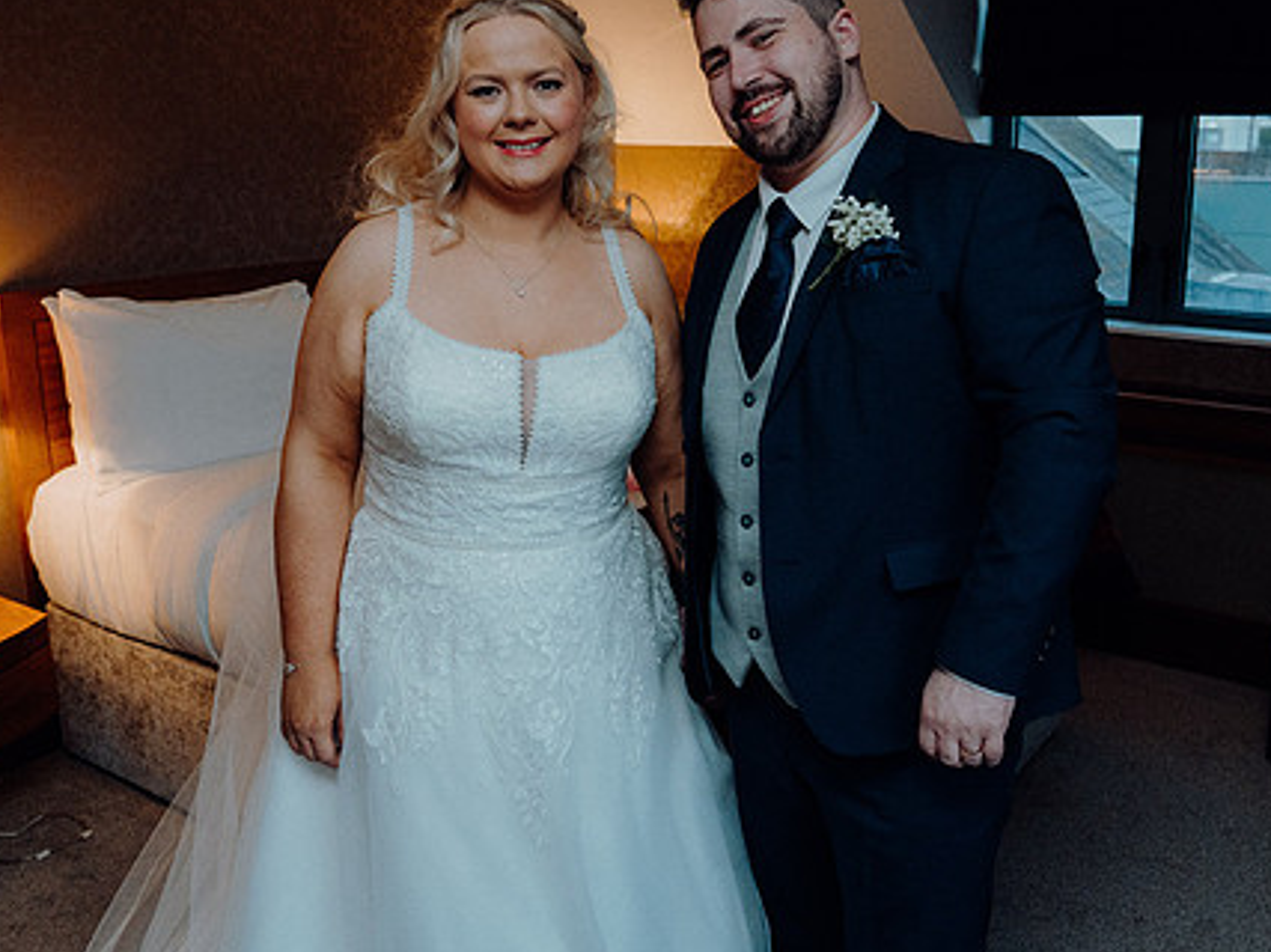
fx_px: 1248
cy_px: 391
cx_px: 723
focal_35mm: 34
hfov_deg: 53.8
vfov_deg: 41.6
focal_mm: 26
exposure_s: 1/160
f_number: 5
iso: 2500
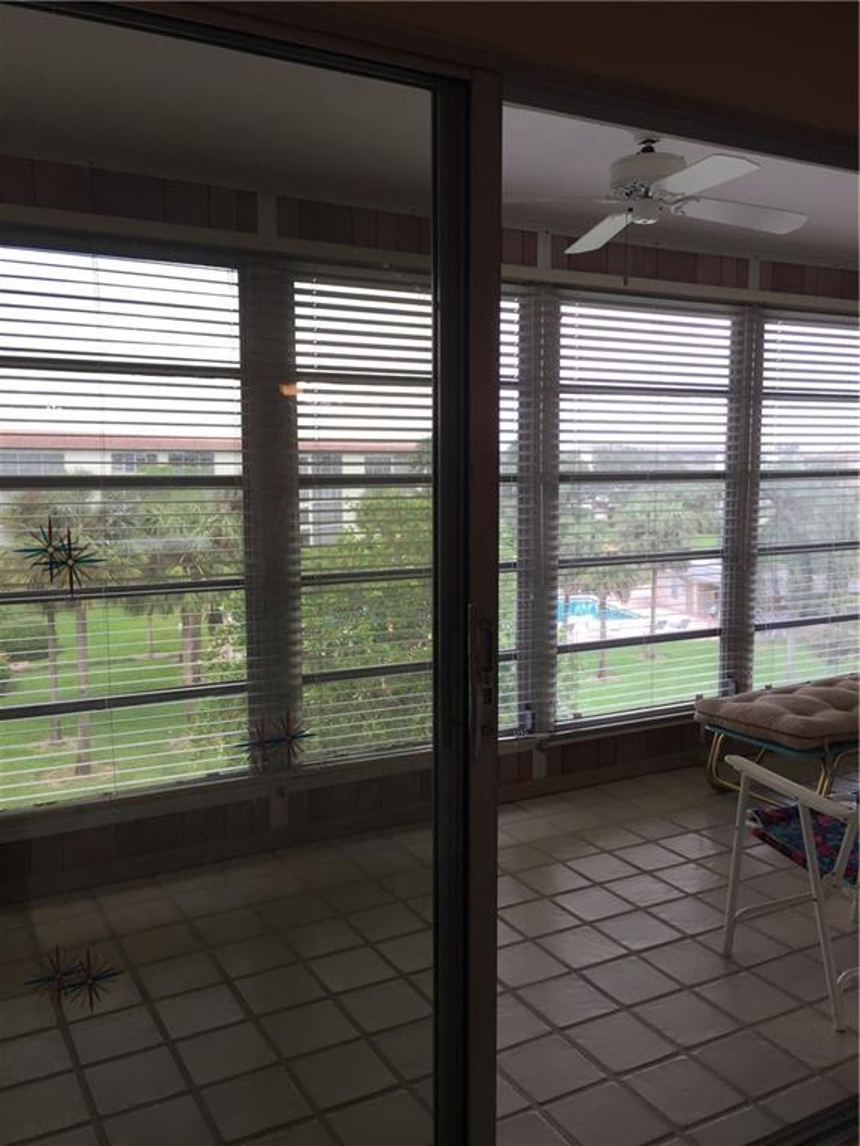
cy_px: 573
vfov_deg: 61.7
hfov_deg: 48.2
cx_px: 430
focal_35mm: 29
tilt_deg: -5.3
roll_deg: +0.0
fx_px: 961
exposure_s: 1/126
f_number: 2.2
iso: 32
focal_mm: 4.15
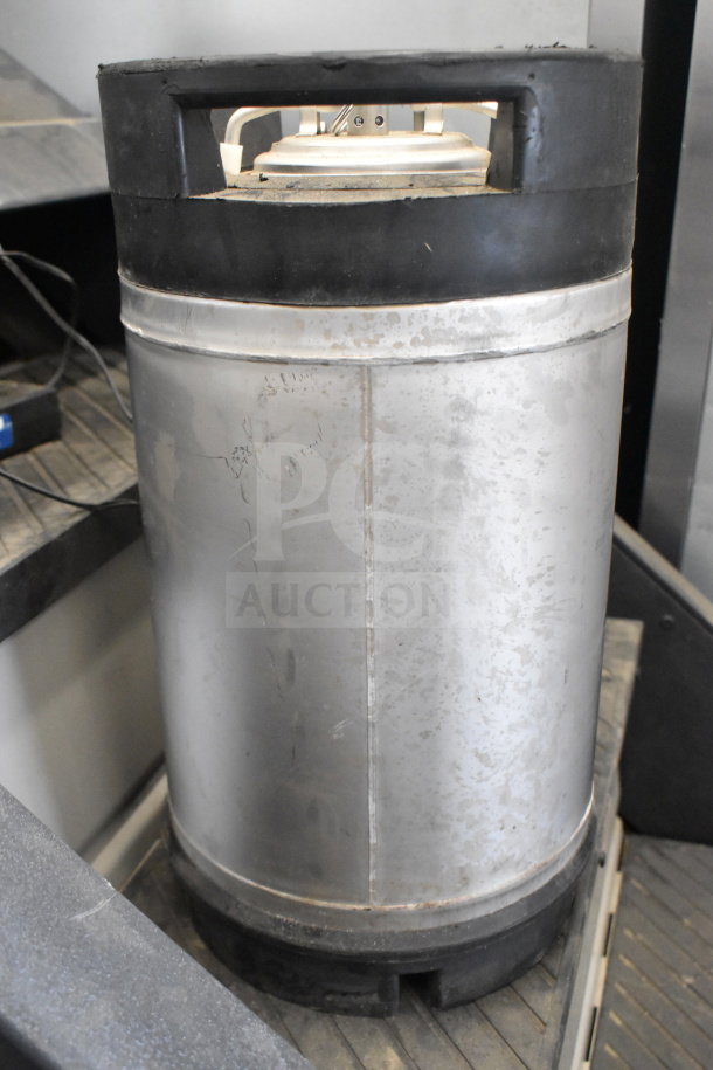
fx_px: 1069
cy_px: 535
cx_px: 356
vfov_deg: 53.1
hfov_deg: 36.9
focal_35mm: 36
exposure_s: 1/160
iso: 6400
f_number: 6.3
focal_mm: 24
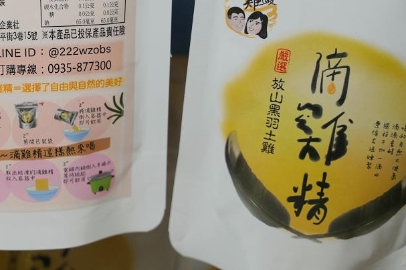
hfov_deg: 22.1
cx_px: 13
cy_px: 22
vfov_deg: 15.2
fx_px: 1003
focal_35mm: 89
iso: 100
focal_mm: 45
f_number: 4.5
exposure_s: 1/80
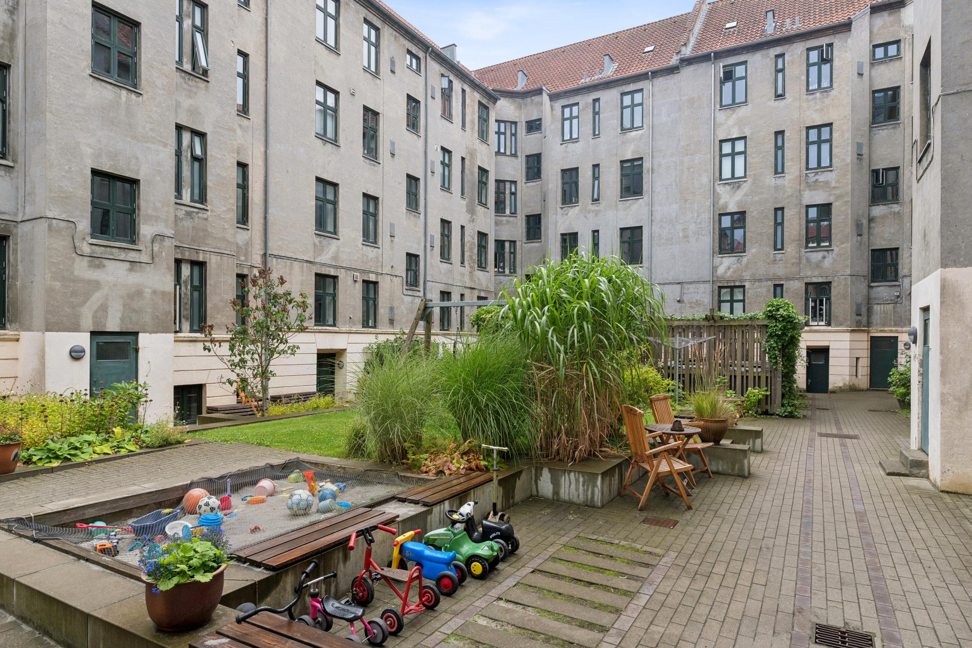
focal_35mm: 21
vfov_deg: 59.5
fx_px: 567
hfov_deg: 81.2
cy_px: 324
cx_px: 486
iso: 400
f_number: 7.1
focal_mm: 14
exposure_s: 1/200
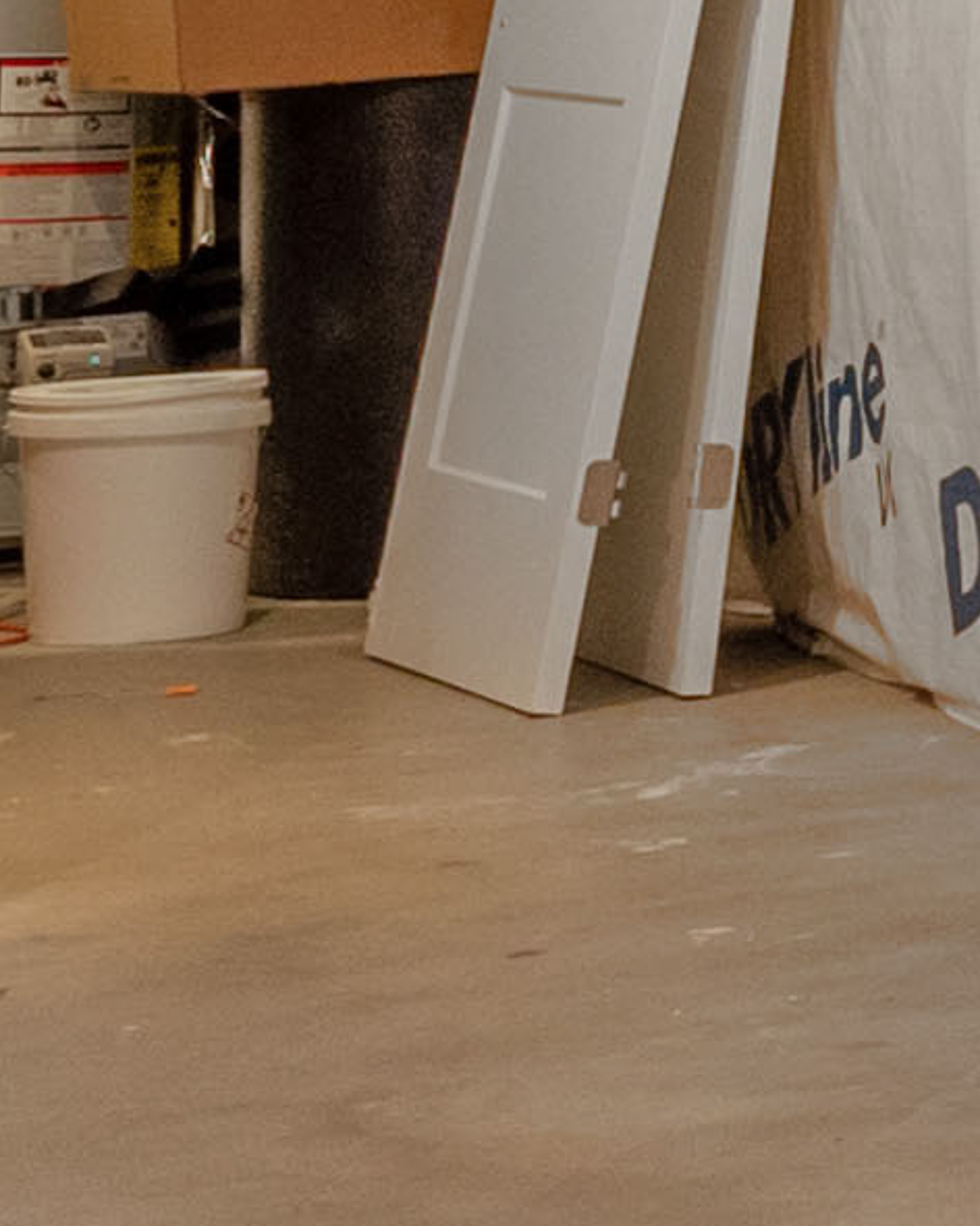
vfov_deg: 14.0
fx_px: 4858
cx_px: 3854
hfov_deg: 7.8
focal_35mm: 134
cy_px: -206
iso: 500
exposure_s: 1.3
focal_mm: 14
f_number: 8
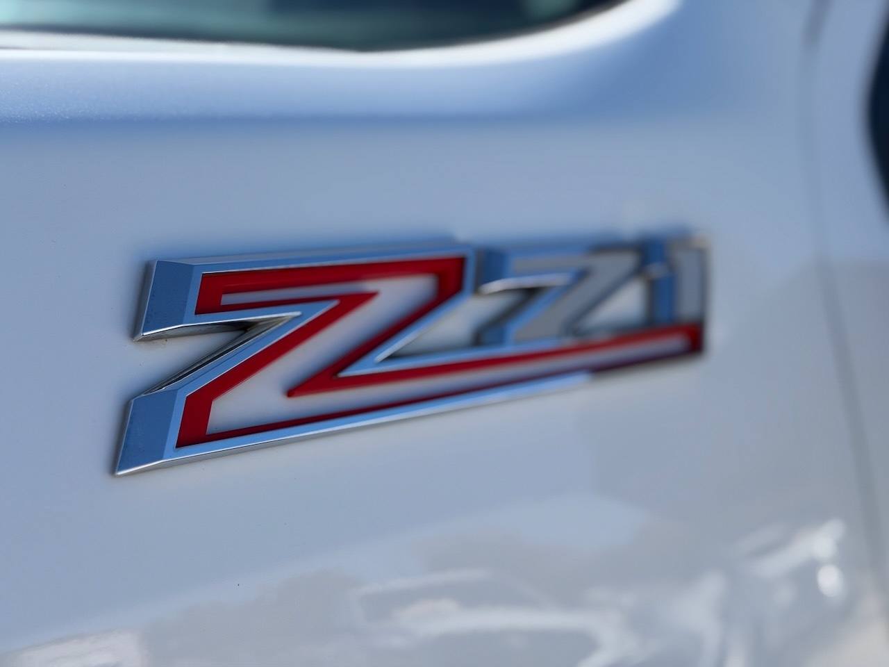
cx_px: 444
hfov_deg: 39.7
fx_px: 1233
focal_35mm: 48
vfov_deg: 30.3
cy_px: 334
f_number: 1.78
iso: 64
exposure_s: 1/3096
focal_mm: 6.76
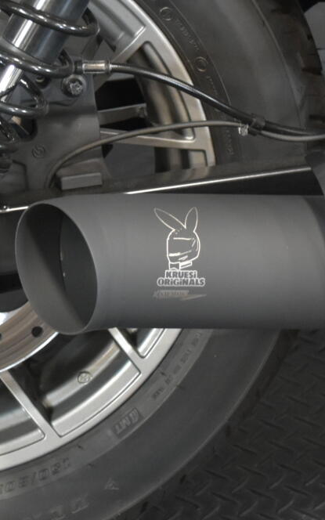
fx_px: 1892
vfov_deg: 15.6
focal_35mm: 134
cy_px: 128
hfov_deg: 9.8
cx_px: 94
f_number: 4.5
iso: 1600
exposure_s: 1/25
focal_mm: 29
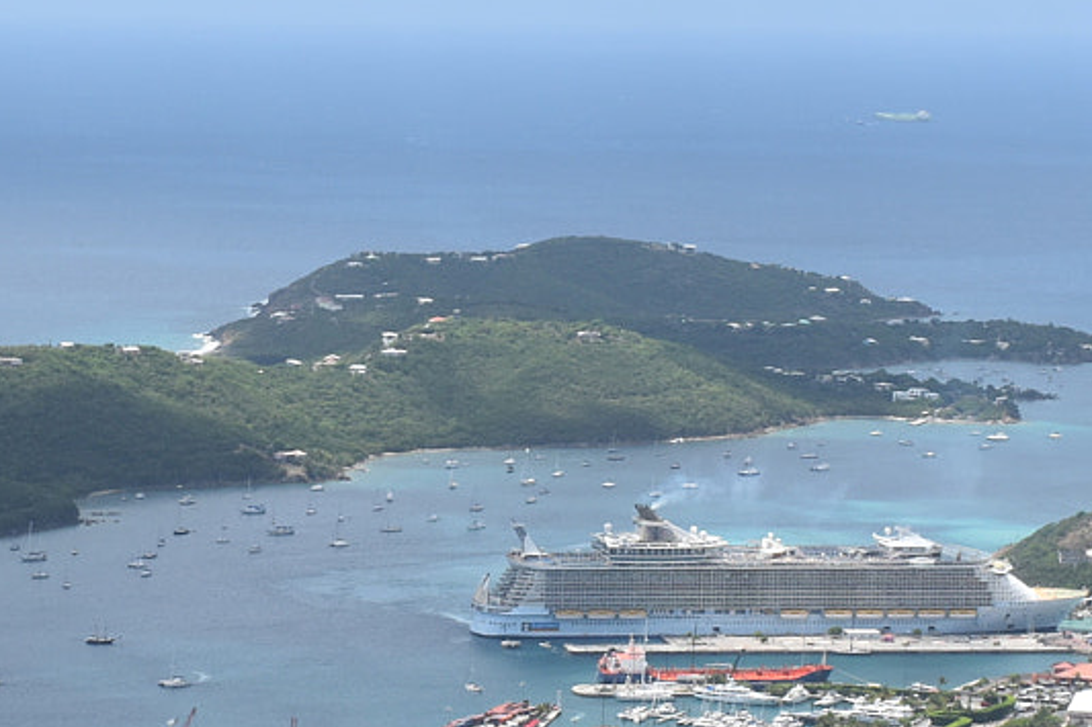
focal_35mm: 144
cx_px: 387
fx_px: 4366
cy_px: 248
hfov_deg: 14.2
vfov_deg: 9.5
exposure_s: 1/400
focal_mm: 32
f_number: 10
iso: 200
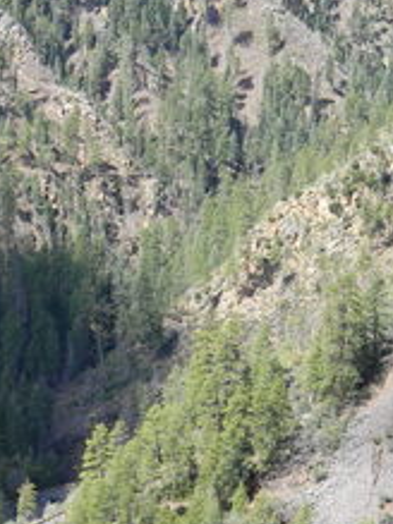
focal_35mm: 133
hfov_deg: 11.0
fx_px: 2015
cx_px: 422
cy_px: 263
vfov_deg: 14.8
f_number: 4.1
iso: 80
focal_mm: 10.1
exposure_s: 1/360
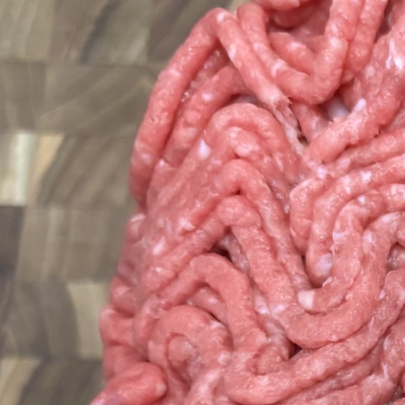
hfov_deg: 14.4
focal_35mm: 110
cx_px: 675
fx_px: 1456
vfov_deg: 15.1
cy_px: 533
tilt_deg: -74.6
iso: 250
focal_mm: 5.96
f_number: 1.6
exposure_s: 1/60
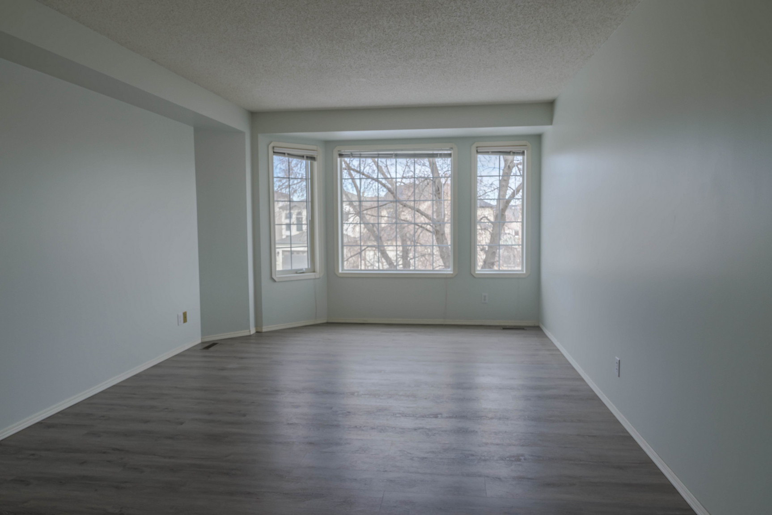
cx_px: 386
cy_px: 258
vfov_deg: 53.2
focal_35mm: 24
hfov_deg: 73.7
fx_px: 515
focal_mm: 24
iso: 320
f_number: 9
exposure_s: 1/250
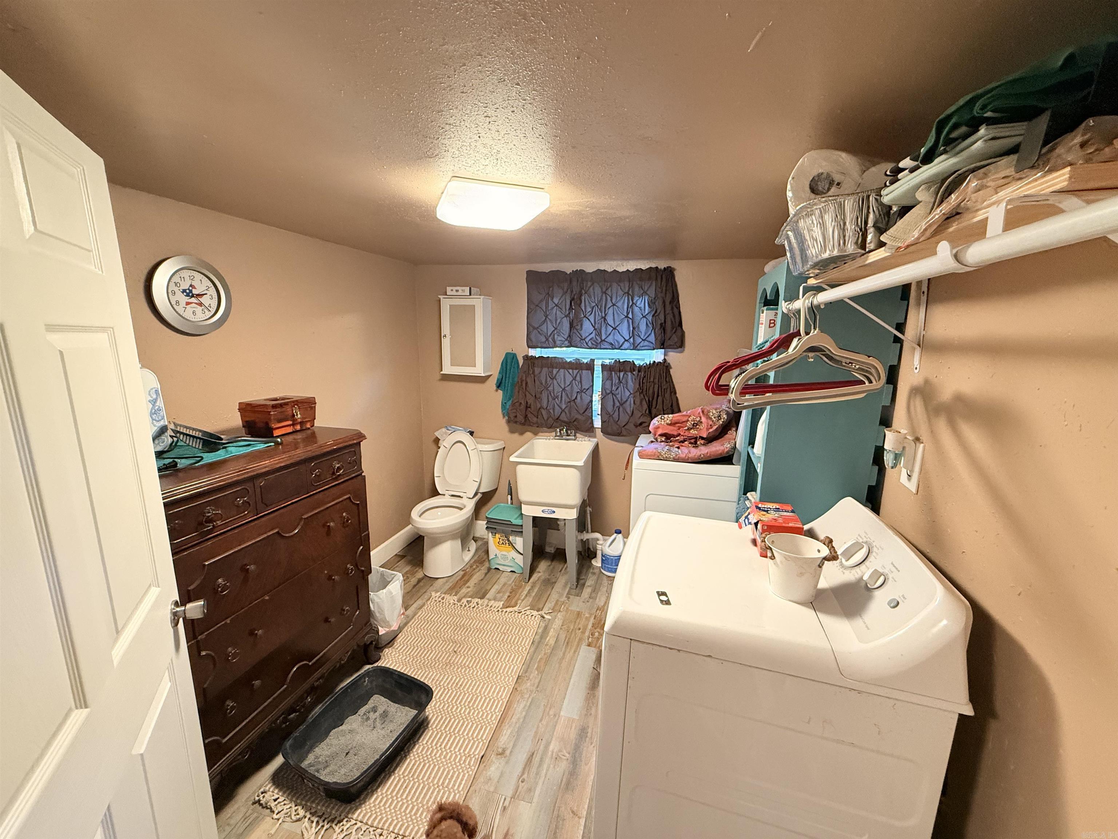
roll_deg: -0.2
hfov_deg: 102.1
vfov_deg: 85.7
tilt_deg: -10.0
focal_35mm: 14
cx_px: 559
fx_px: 452
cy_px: 420
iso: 500
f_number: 2.2
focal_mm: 2.22
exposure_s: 1/60
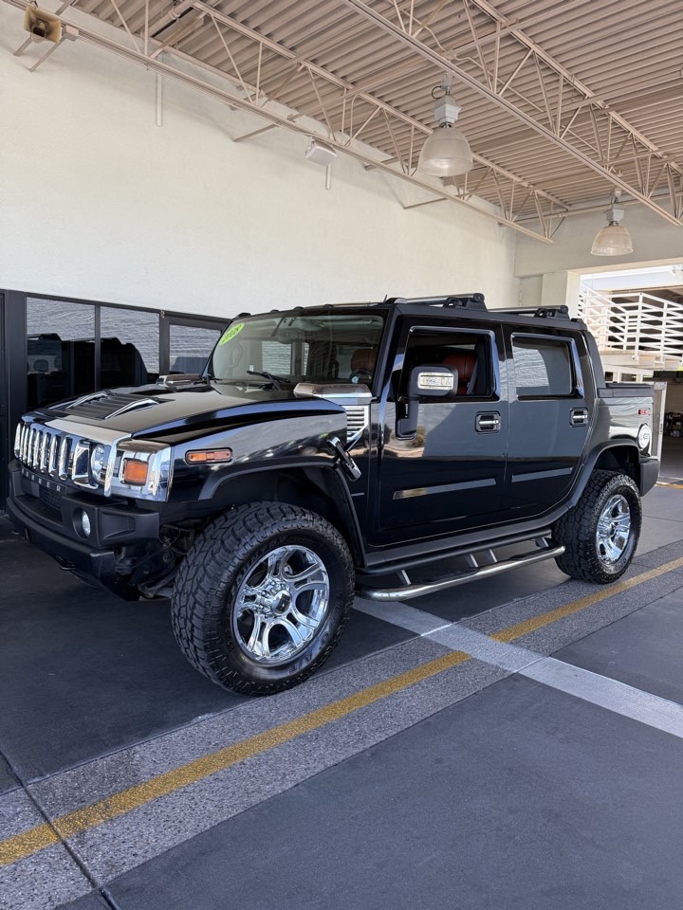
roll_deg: -2.9
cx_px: 342
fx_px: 631
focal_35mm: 24
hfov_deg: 56.8
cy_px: 455
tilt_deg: -4.7
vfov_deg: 71.6
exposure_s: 1/356
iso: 100
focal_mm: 6.76
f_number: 1.78
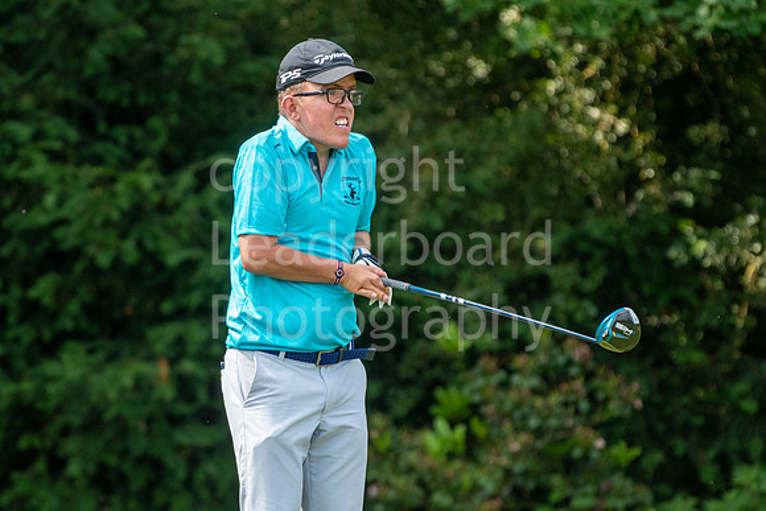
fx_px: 12769
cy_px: 256
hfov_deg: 3.4
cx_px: 383
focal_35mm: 600
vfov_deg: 2.3
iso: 800
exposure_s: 1/1250
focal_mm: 400
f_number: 5.6
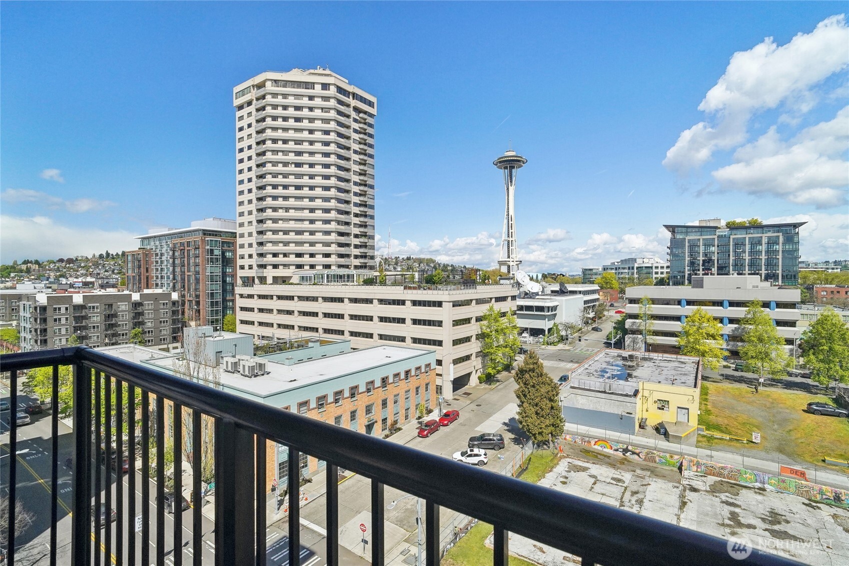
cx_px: 424
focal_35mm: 16
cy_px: 283
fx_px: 377
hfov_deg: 96.7
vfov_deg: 73.7
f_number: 8
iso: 1600
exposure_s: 1/3200
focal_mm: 16
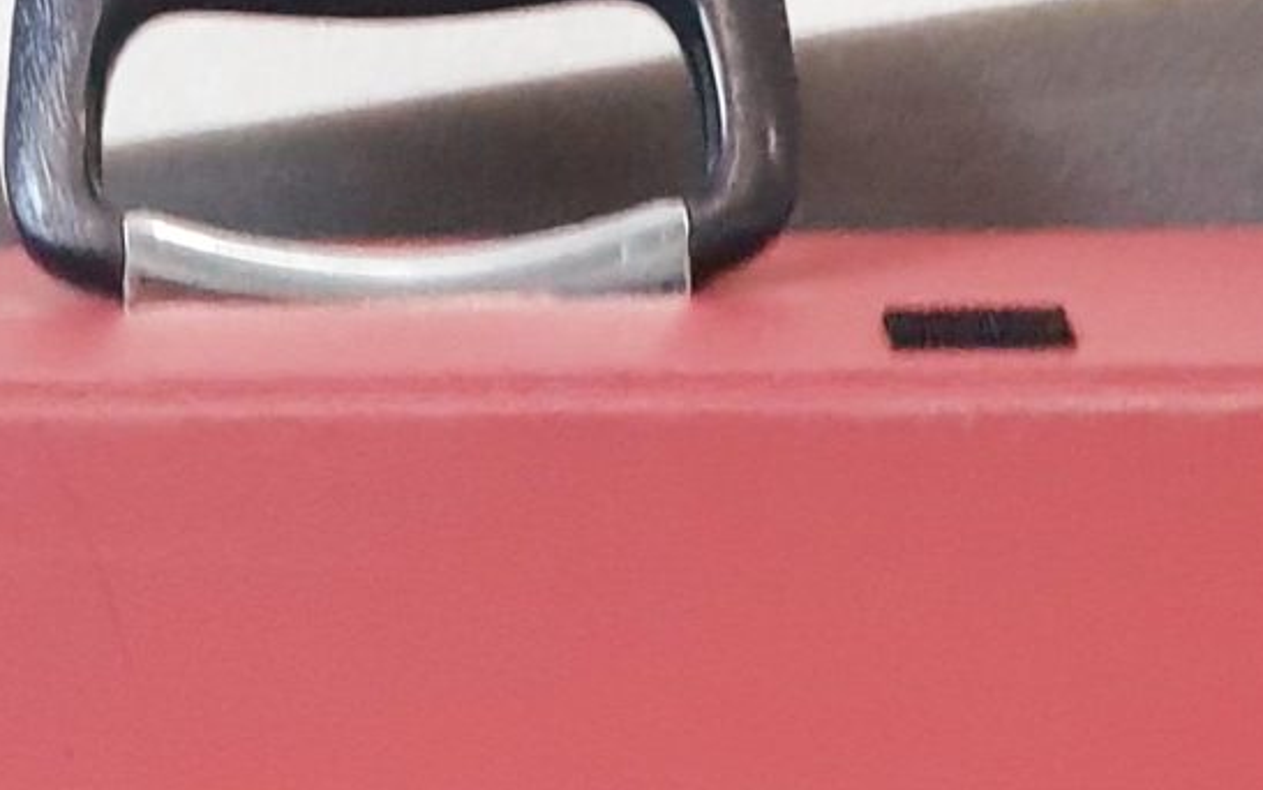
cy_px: 2086
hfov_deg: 16.1
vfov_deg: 8.9
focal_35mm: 129
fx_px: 4441
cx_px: 332
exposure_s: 1/33
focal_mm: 4.3
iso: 320
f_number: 2.4
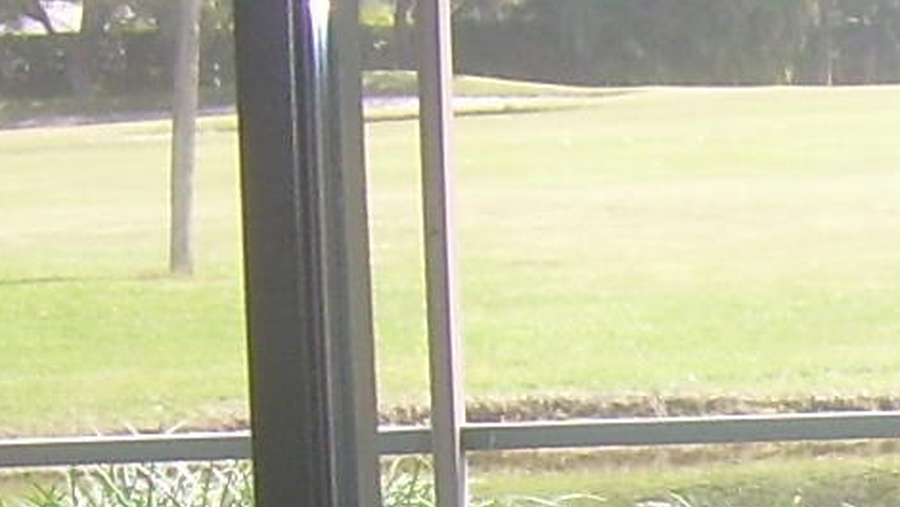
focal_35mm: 200
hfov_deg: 10.2
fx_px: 4776
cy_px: 848
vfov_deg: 6.0
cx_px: 1538
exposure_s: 1/162
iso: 50
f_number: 2.8
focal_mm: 6.3
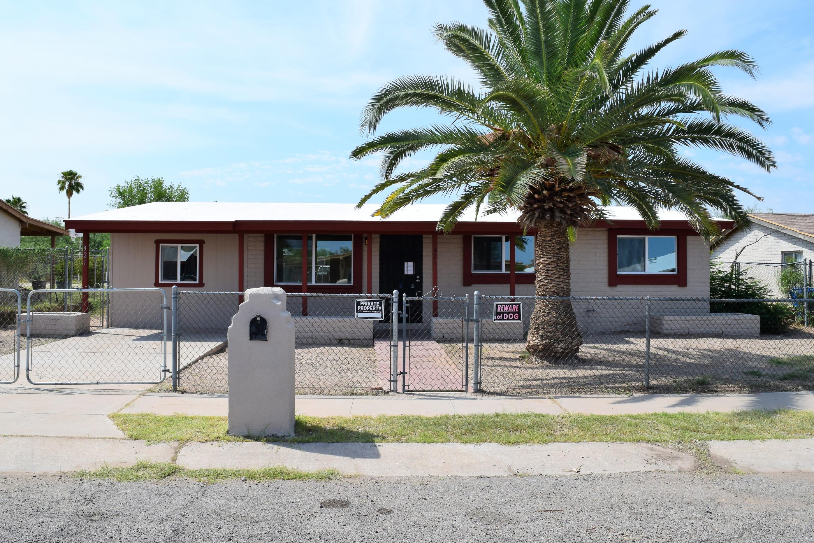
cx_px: 390
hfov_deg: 63.6
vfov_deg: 45.0
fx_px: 656
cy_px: 264
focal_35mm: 29
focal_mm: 18
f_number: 11
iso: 360
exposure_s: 1/500
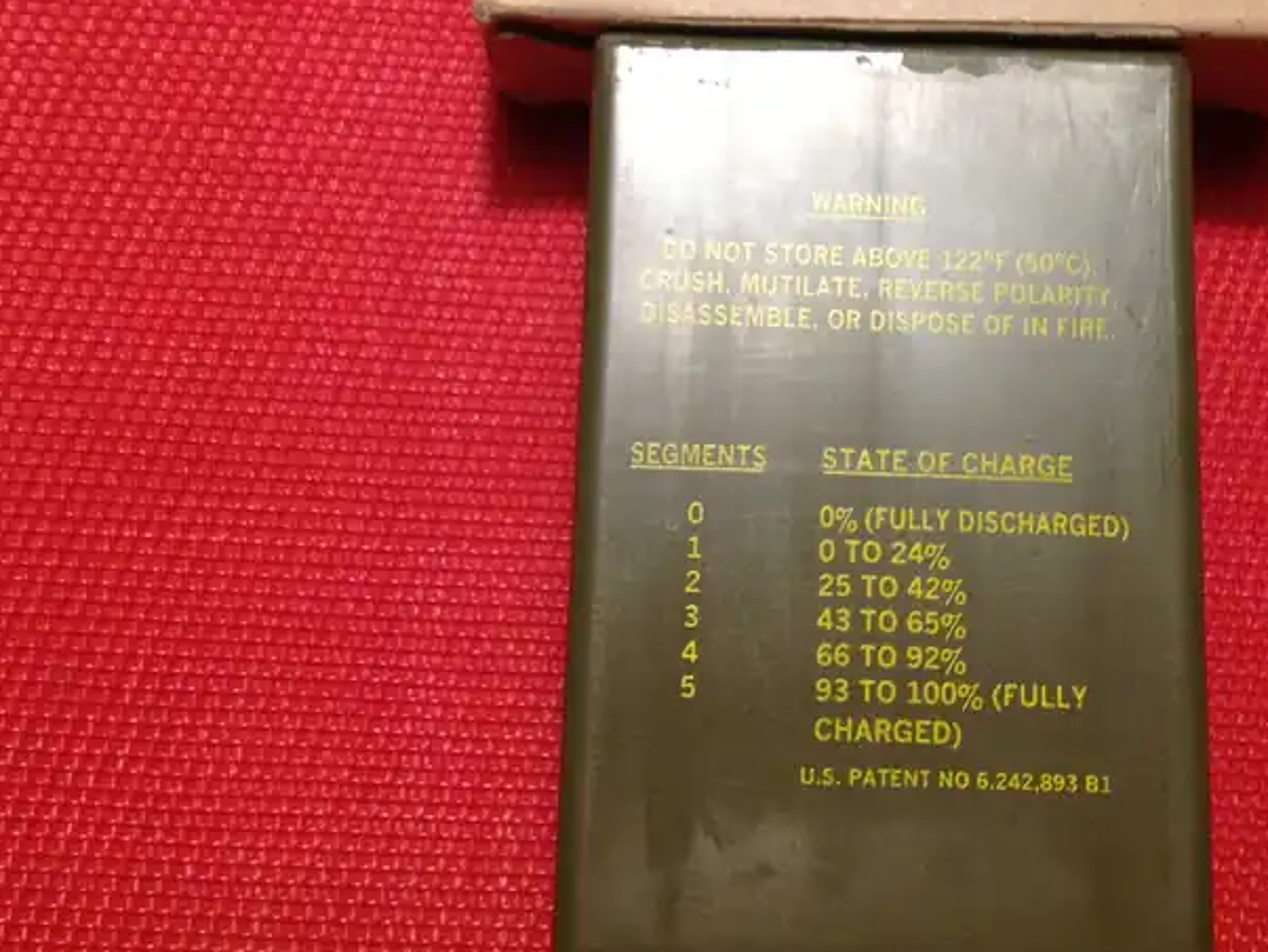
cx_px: 828
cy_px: 185
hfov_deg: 33.0
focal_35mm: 58
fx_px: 2125
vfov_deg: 24.8
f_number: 2.4
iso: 100
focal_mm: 4.28
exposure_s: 1/15
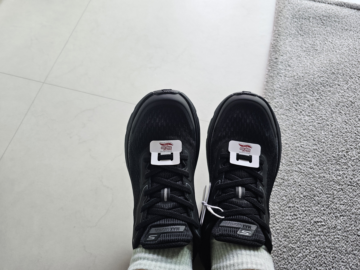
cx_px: 180
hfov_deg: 73.9
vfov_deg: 58.9
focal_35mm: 23
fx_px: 239
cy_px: 135
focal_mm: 6.3
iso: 200
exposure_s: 1/120
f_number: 1.7
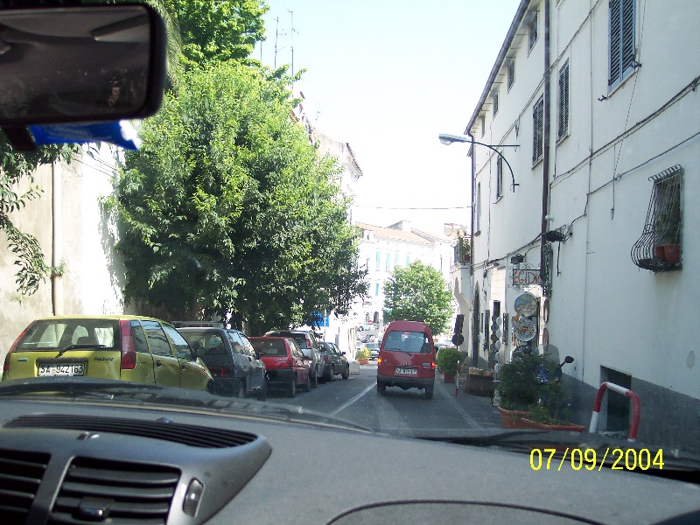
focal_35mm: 38
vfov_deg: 37.7
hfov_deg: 49.0
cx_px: 350
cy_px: 262
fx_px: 768
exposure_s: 1/500
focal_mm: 8
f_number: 2.8
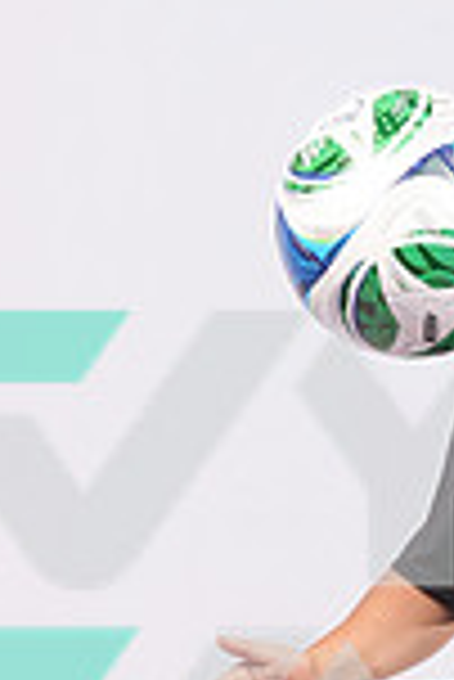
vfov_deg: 16.2
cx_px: 530
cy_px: 770
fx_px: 2302
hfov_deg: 11.1
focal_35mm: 122
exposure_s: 1/200
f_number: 7.1
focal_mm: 41
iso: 160
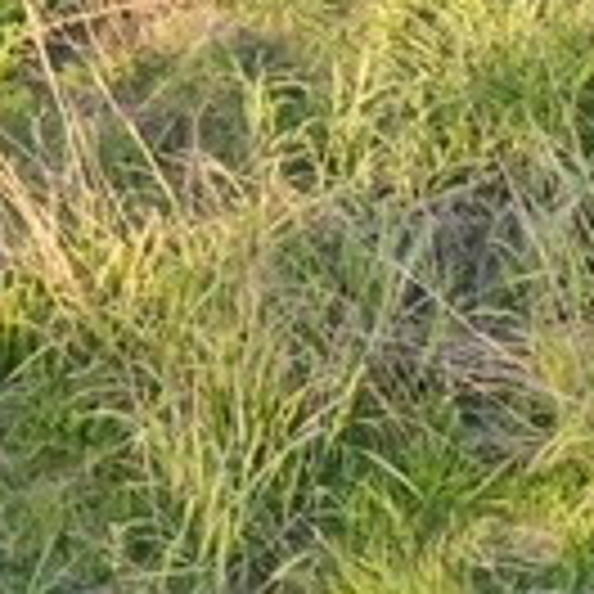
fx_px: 3203
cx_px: -1503
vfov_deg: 9.7
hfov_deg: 8.1
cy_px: -693
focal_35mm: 165
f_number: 2.8
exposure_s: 1/320
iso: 240
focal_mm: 12.29
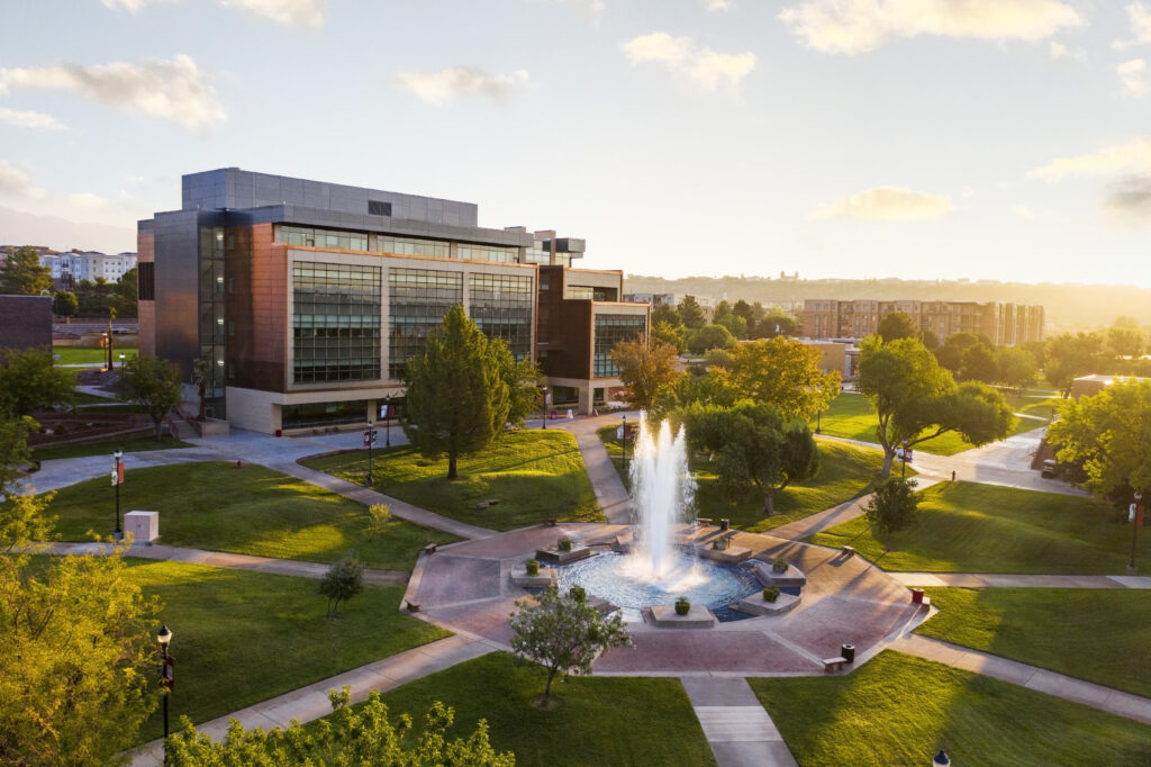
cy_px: 384
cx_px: 576
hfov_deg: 65.5
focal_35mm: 28
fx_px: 895
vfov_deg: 46.4
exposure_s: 1/50
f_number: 2.8
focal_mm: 10.26
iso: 100
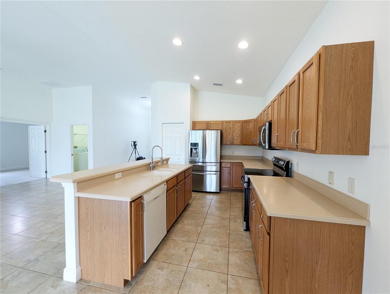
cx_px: 195
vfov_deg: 90.1
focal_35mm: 13
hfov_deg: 106.1
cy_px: 147
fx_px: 147
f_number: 2.2
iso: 54
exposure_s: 1/30
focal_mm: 1.95
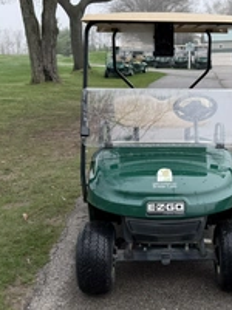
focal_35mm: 48
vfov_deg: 39.6
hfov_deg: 29.7
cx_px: 176
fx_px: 429
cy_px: 163
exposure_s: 1/1493
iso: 80
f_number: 1.78
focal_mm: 6.76
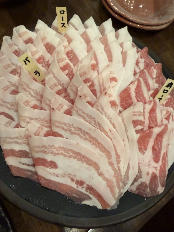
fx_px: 161
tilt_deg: -63.1
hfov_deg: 56.8
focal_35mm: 24
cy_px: 116
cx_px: 87
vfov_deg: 71.6
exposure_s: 1/60
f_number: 2.2
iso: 250
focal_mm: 2.22
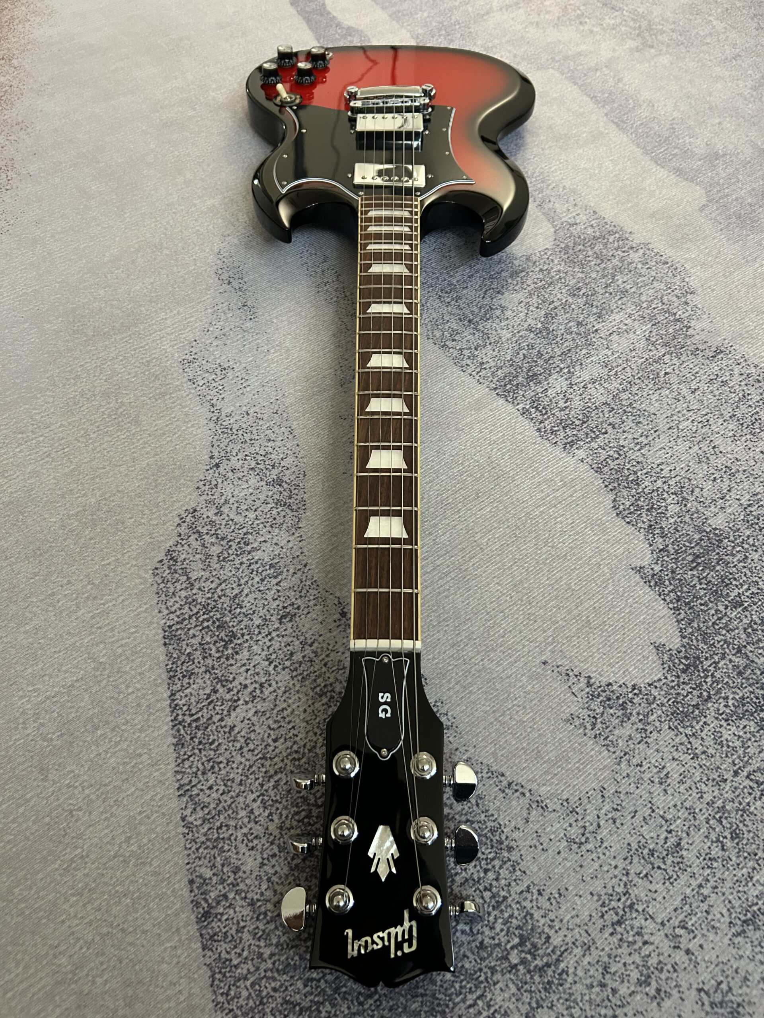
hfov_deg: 53.1
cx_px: 382
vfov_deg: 67.3
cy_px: 509
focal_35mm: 26
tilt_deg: -55.7
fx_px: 765
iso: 400
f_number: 1.5
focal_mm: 5.7
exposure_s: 1/60
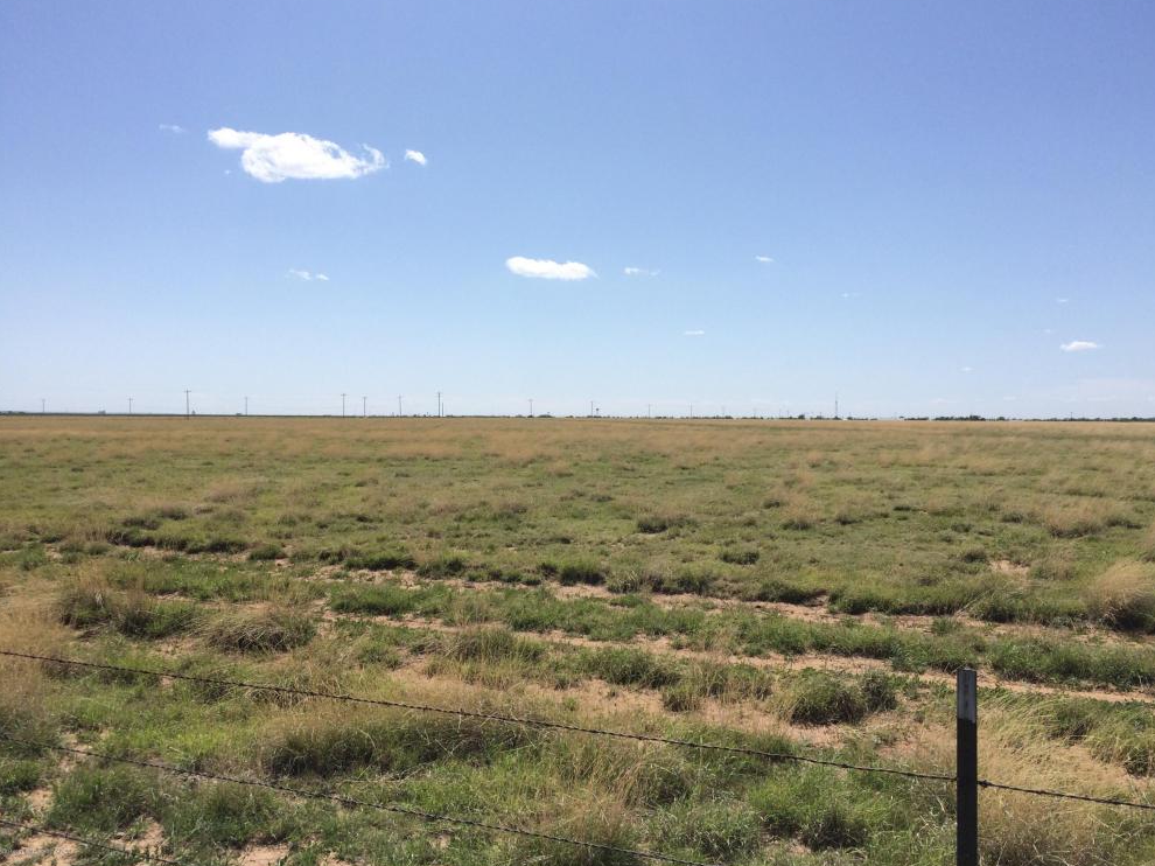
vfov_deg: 46.8
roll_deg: +0.6
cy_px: 431
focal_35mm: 30
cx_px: 593
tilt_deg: -0.4
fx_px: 1001
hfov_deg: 60.0
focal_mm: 4.15
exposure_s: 1/4115
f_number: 2.2
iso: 32
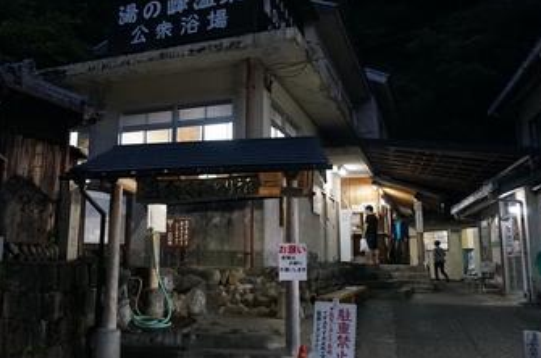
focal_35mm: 35
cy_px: 168
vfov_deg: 37.7
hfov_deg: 53.6
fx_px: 525
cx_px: 185
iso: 3200
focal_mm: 16
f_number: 3.5
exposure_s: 1/25
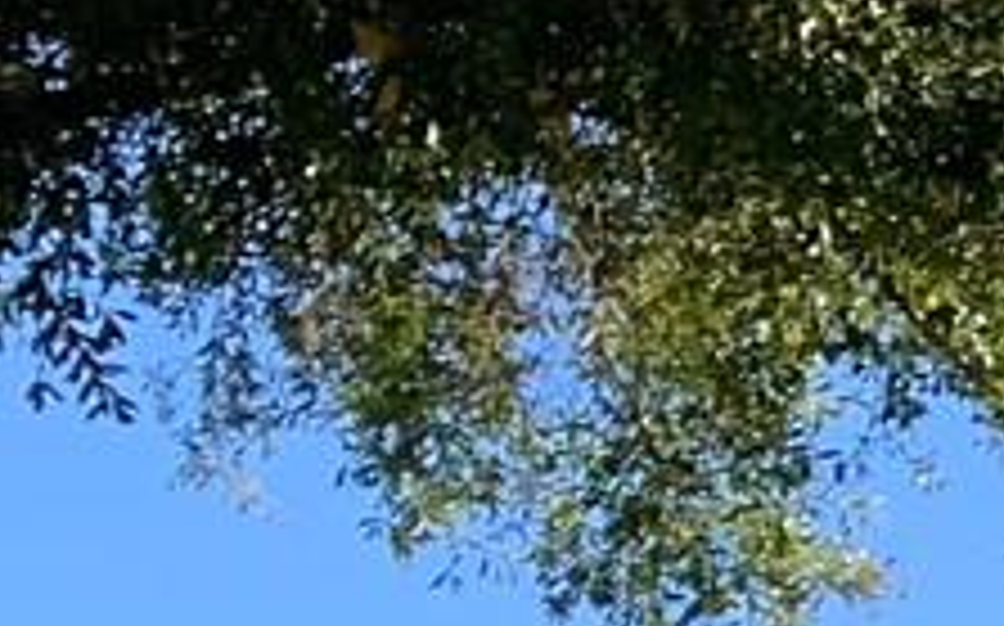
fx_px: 5414
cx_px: 2949
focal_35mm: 198
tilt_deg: +3.8
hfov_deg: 8.8
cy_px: 1932
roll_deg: +0.0
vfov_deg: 6.1
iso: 25
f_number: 1.8
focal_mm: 4.25
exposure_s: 1/420
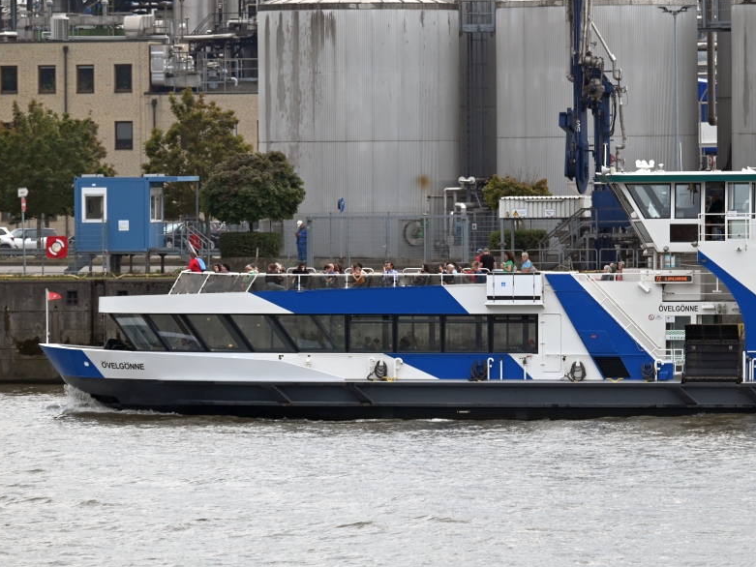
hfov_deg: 6.0
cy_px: 266
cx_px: 486
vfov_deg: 4.5
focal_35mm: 328
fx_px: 7164
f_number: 5.6
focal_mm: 260
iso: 200
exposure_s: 1/800
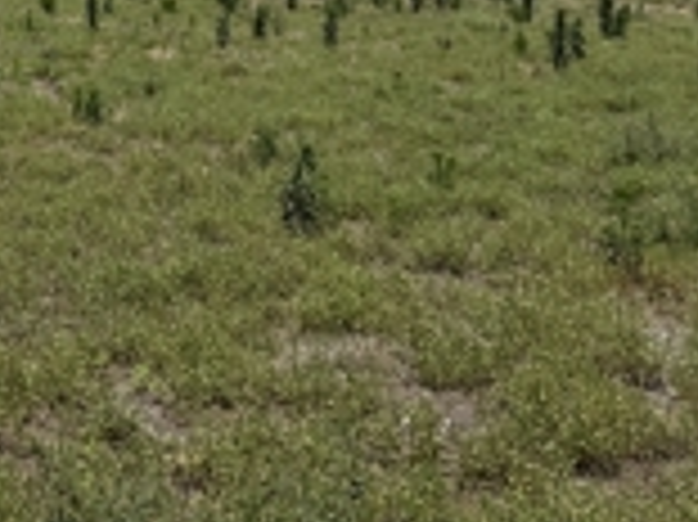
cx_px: 95
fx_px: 1249
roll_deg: -0.3
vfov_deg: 22.0
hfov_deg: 30.1
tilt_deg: +2.4
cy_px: -86
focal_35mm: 62
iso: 80
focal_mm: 6.76
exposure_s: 1/6711
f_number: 1.78
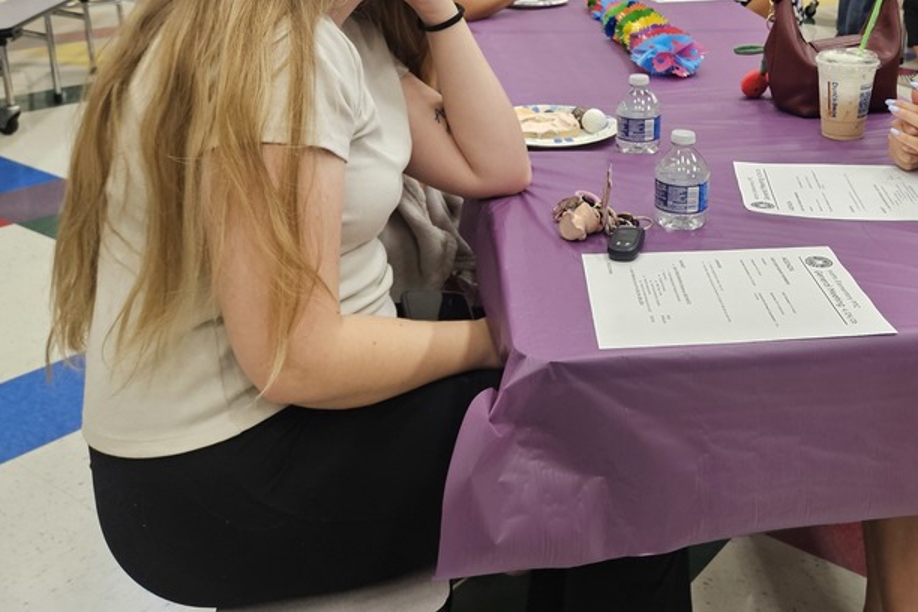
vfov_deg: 32.5
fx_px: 1020
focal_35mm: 40
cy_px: 120
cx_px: 678
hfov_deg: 46.9
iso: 320
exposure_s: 1/120
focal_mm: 5.4
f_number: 1.8
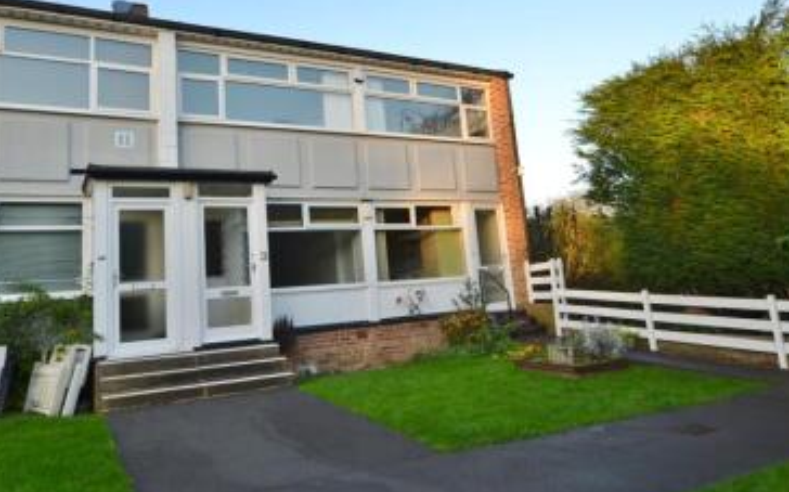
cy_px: 194
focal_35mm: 24
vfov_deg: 50.6
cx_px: 329
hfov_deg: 74.3
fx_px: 516
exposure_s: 1/125
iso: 160
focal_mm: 12
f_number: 5.6
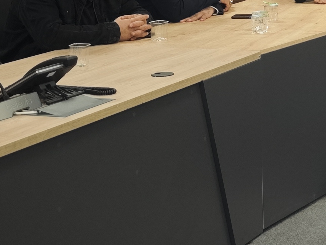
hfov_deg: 15.1
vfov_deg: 13.1
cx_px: 617
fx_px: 1036
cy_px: -55
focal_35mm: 110
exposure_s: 1/52.4
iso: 250
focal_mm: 8.72
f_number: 1.63
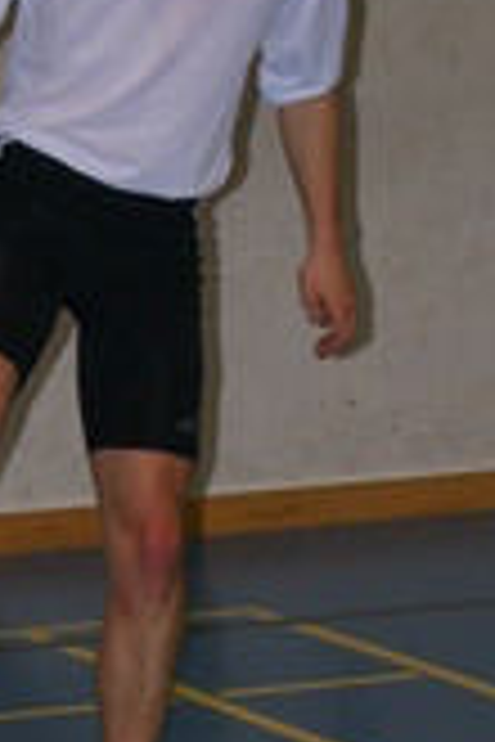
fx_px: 5053
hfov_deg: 5.6
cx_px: 14
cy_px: 427
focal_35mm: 245
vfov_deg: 8.4
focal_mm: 50
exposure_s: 1/80
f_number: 5.6
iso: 400
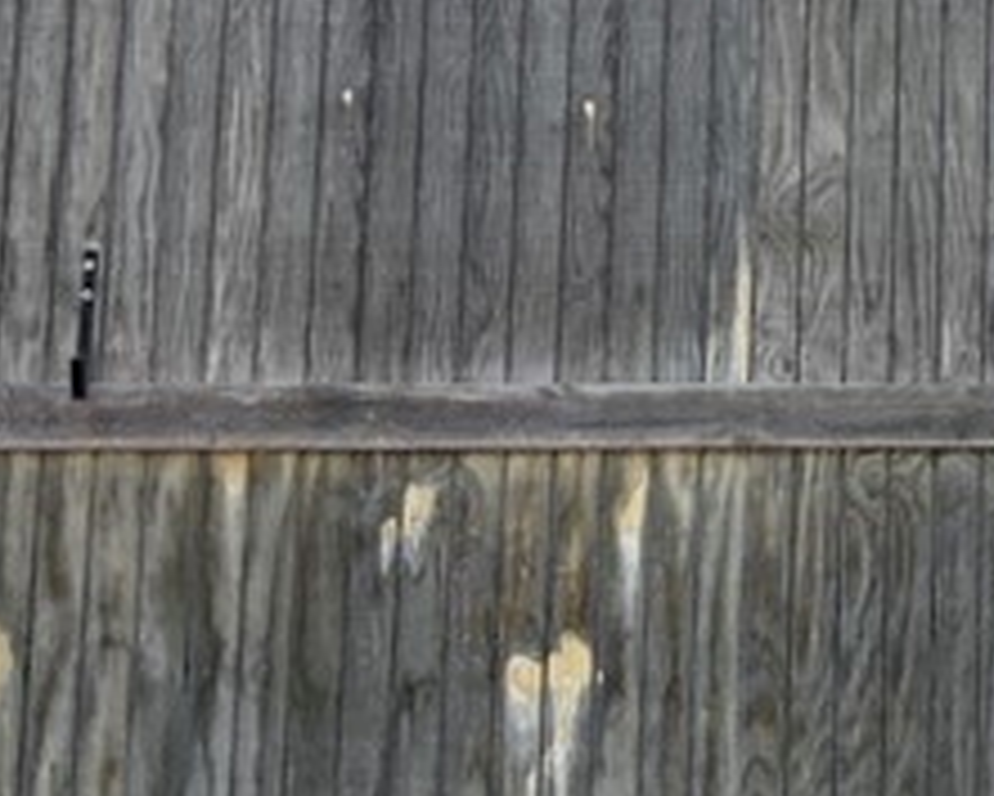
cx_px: 1565
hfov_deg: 13.7
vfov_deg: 11.6
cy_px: -49
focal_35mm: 131
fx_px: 3856
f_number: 1.8
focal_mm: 3
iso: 16
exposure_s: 1/194
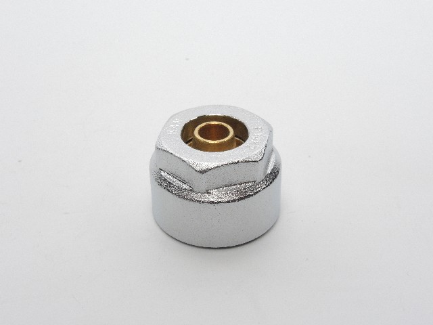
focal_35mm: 50
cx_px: 216
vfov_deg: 29.1
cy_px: 162
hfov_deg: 38.2
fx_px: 625
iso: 400
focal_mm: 11
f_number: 8
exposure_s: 1/400
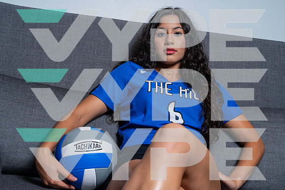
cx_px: 142
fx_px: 412
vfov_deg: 26.0
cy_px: 95
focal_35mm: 52
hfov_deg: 38.2
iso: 100
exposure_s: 1/125
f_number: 5.6
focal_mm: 52
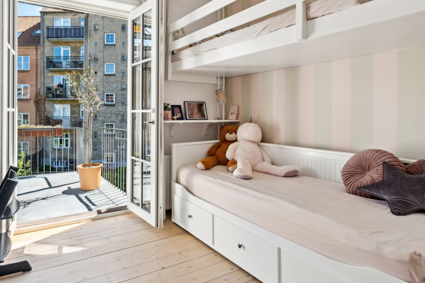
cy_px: 123
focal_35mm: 21
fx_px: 248
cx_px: 158
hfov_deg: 79.6
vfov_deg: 59.3
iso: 800
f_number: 8
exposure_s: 1/125
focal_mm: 10.5
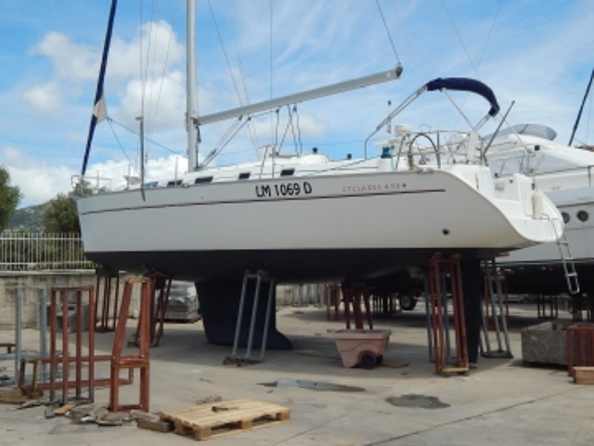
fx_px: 652
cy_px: 223
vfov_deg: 37.7
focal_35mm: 38
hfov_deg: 49.0
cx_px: 297
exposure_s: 1/640
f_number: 6.9
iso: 125
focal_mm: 6.8
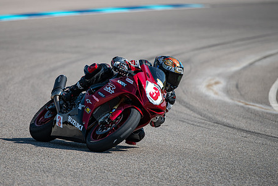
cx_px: 97
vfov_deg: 4.3
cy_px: 85
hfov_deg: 6.4
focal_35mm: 323
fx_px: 2497
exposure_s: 1/6400
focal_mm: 200
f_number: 2.8
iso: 140
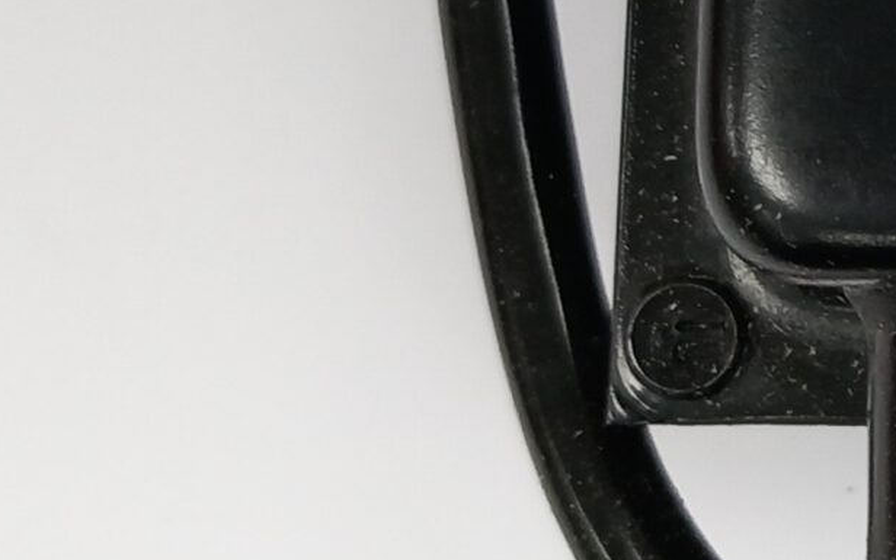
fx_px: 2906
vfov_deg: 10.5
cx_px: 1424
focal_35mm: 119
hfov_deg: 15.8
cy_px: -332
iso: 100
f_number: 1.8
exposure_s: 1/50
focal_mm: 4
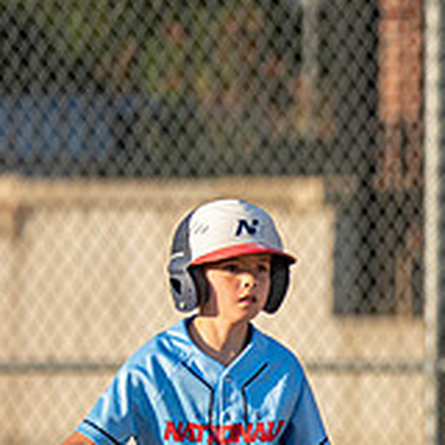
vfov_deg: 1.5
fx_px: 16493
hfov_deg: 1.5
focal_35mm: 1134
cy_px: 450
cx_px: 1061
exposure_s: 1/4000
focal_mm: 200
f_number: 2.8
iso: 500
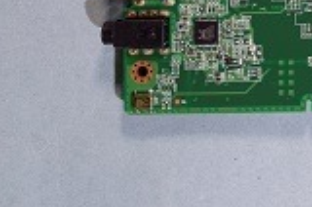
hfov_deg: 11.7
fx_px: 1341
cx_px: 661
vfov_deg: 8.3
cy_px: -238
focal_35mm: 155
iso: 100
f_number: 8
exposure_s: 1/6
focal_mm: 22
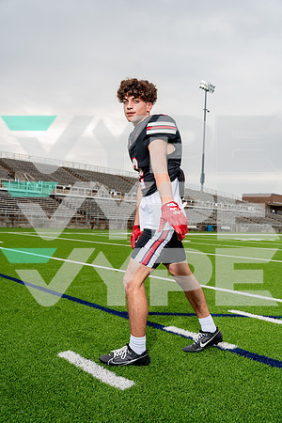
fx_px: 364
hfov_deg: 42.3
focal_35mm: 31
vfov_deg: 60.3
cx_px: 141
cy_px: 212
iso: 100
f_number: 5
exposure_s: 1/250
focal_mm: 31
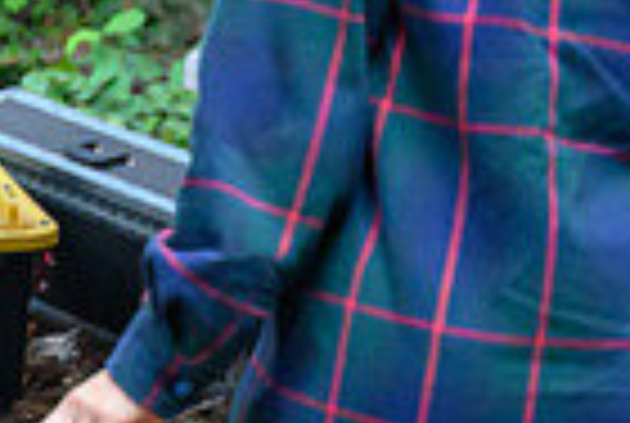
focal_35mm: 370
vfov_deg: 3.7
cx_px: -769
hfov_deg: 5.4
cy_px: 23
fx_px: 6489
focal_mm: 70
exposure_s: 1/640
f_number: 2.8
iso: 3600
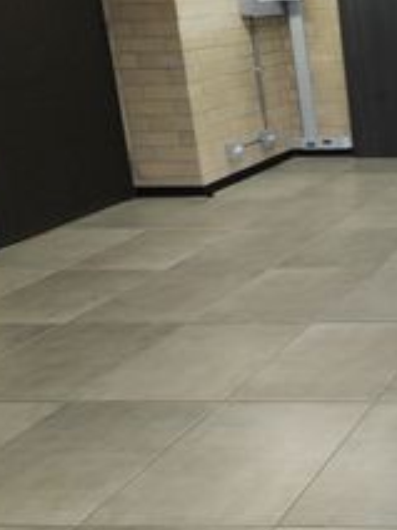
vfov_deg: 40.9
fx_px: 673
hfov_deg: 21.5
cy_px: 95
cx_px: 714
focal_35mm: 44
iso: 102
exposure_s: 1/30
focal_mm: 2.16
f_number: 2.2
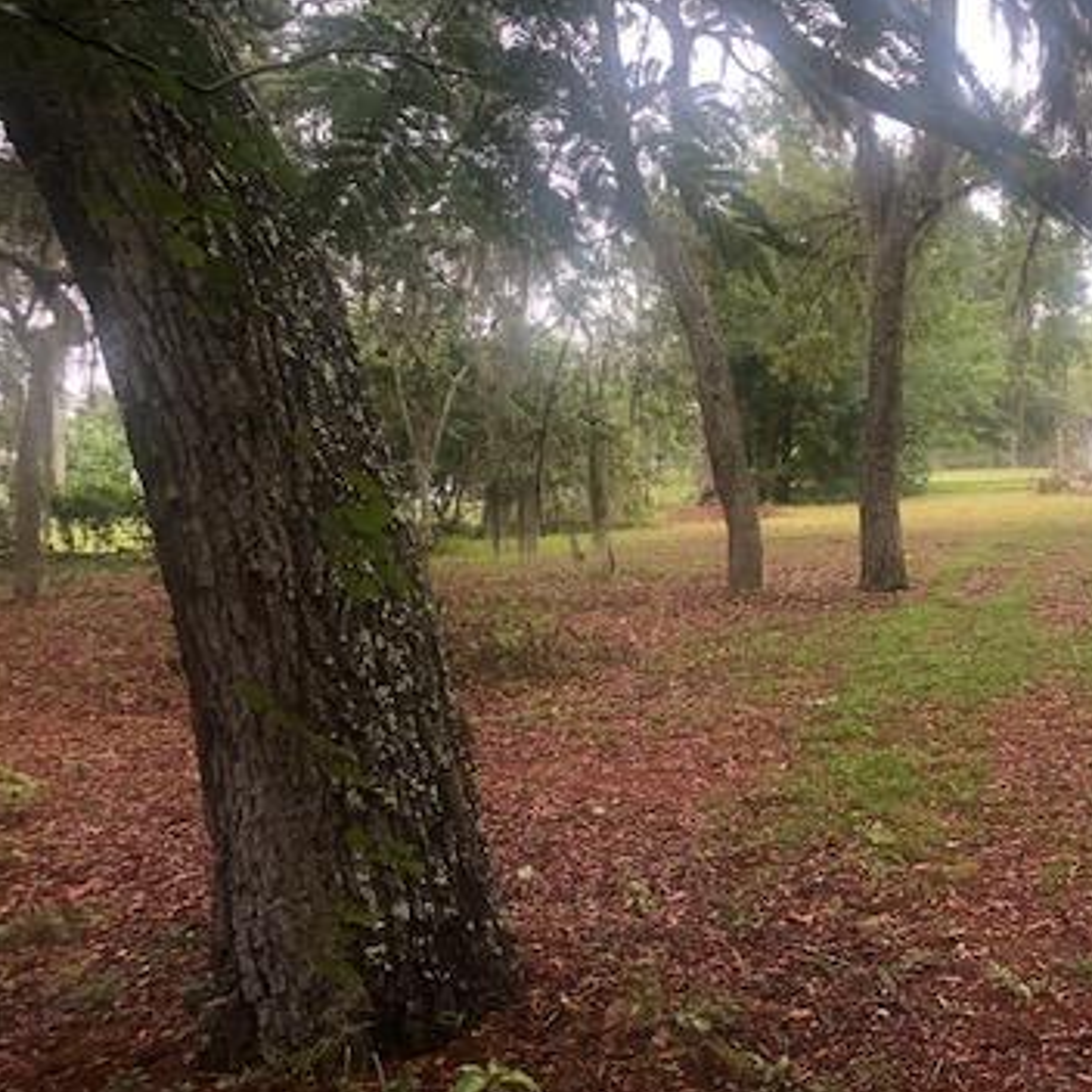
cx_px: 977
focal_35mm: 45
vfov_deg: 37.5
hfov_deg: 35.4
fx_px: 1606
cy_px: 515
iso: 25
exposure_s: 1/120
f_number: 1.8
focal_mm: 3.99
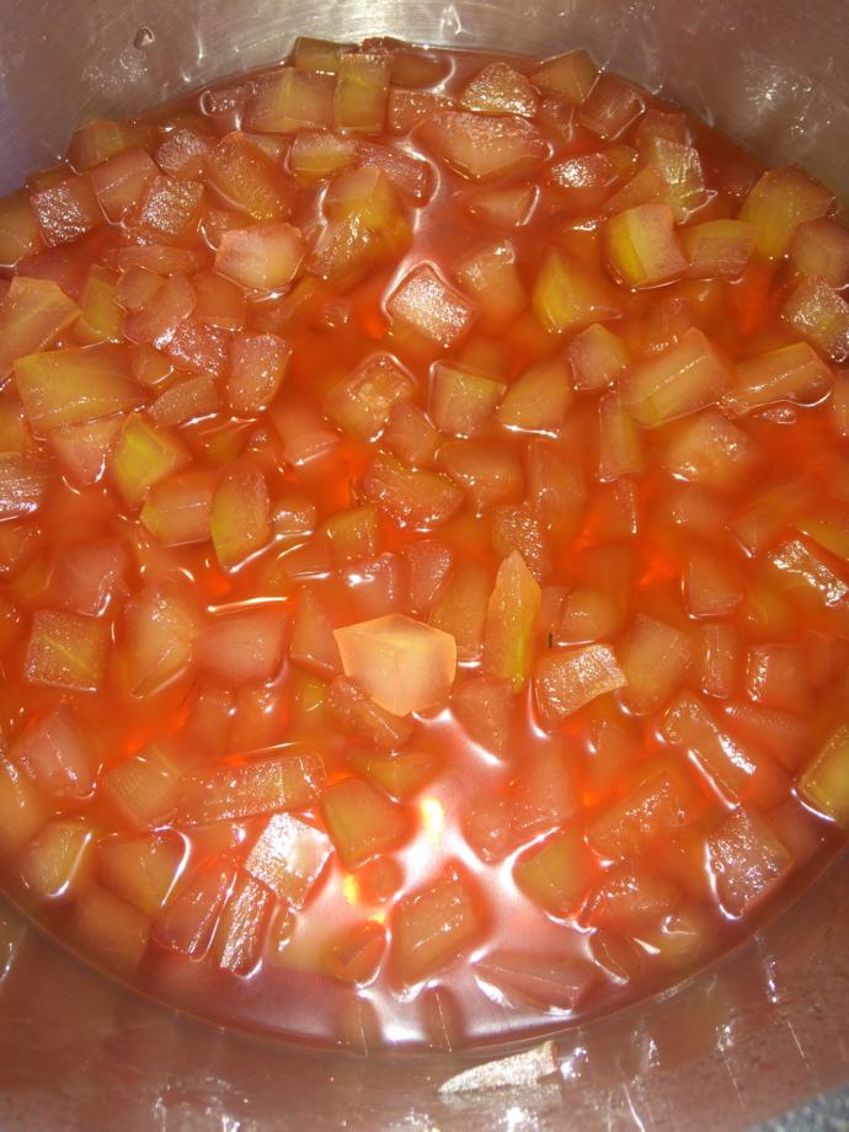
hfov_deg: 48.2
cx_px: 424
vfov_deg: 61.7
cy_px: 566
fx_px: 948
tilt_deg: -73.4
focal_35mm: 29
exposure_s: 1/33
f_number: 2.2
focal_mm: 4.15
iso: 40
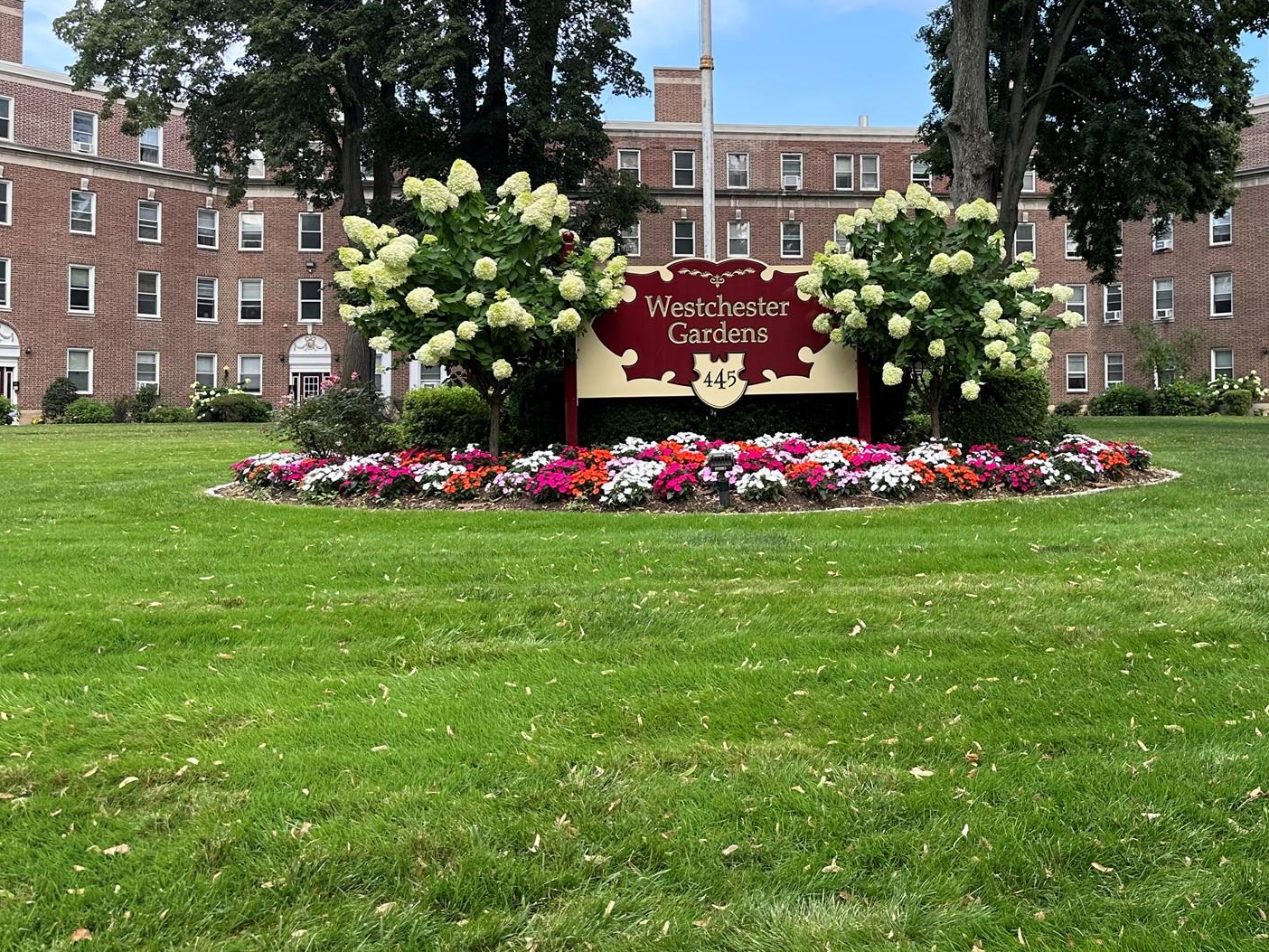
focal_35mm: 35
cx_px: 815
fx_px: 1283
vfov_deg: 40.4
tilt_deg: +1.9
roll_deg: +0.1
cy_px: 360
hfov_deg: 51.9
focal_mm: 6.86
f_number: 1.78
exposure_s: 1/521
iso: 80
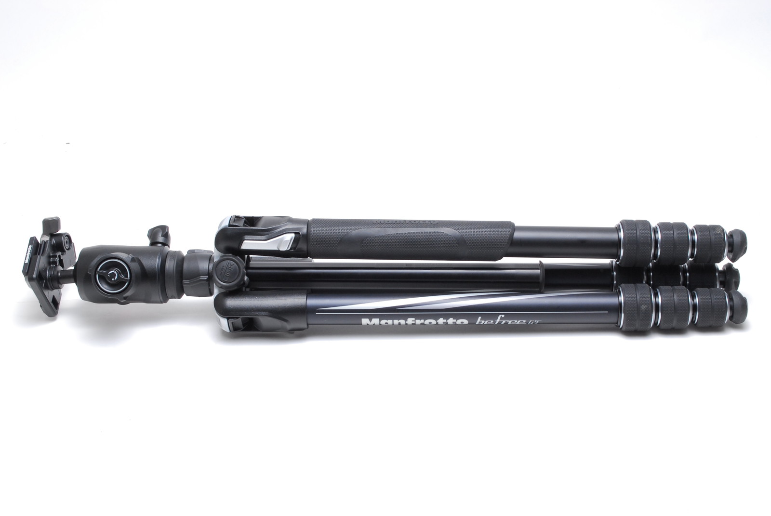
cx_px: 386
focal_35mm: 57
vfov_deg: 23.8
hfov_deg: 35.0
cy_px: 258
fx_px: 1222
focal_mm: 38
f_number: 11
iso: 400
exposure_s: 1/100
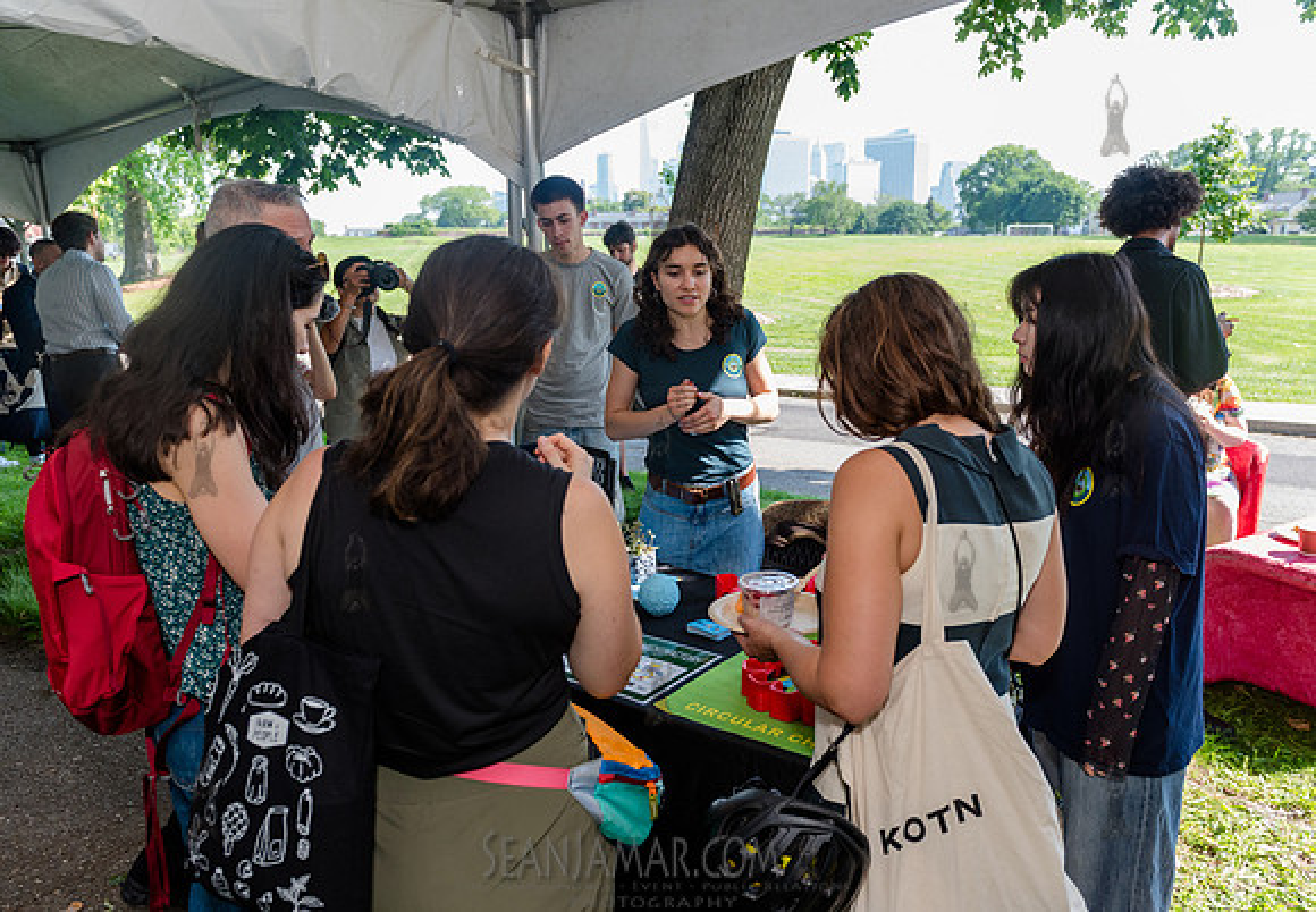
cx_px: 703
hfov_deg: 68.7
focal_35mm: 26
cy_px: 447
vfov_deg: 50.8
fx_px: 961
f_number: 3.5
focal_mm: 24
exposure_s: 1/320
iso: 400
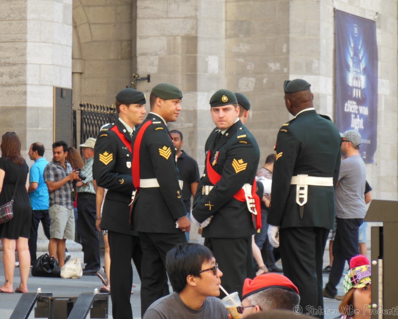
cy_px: 159
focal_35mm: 229
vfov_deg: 6.8
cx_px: 202
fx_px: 2698
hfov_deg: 8.4
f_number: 5.7
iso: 200
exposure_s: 1/60
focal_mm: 39.1
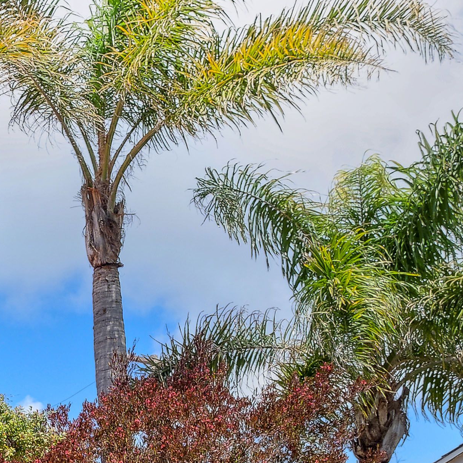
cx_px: -257
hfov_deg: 18.4
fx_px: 1241
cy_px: 703
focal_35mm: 82
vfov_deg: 18.6
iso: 100
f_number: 5.6
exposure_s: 1/400
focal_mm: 16
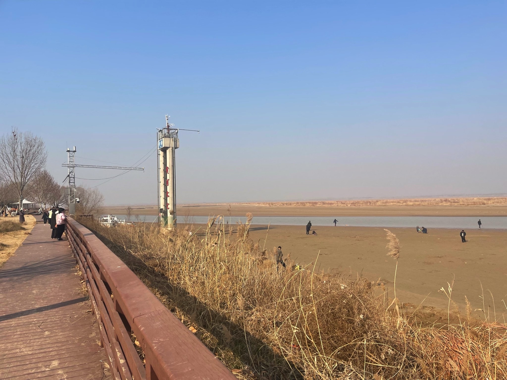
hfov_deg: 69.4
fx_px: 366
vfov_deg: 54.9
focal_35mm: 25
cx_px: 254
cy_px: 190
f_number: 1.6
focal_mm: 5.1
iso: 32
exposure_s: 1/4525
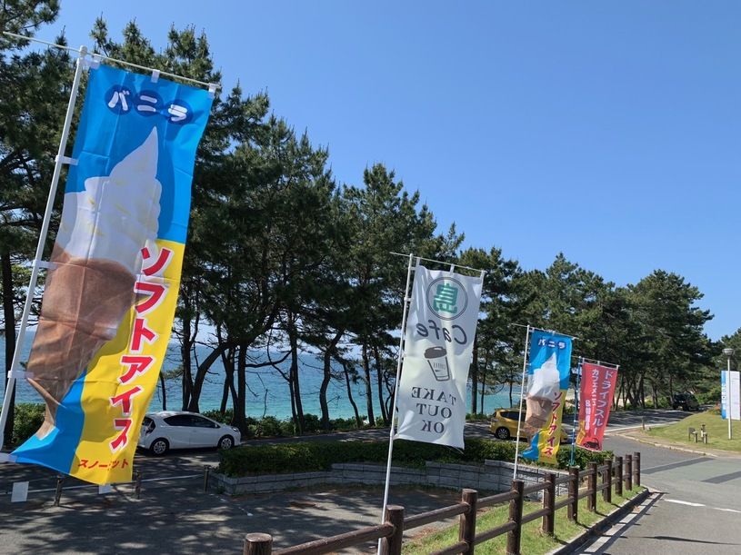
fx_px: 556
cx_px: 370
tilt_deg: +7.8
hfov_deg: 67.3
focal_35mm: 26
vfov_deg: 53.1
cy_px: 278
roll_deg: -4.9
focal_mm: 4.25
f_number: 1.8
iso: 25
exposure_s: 1/1490
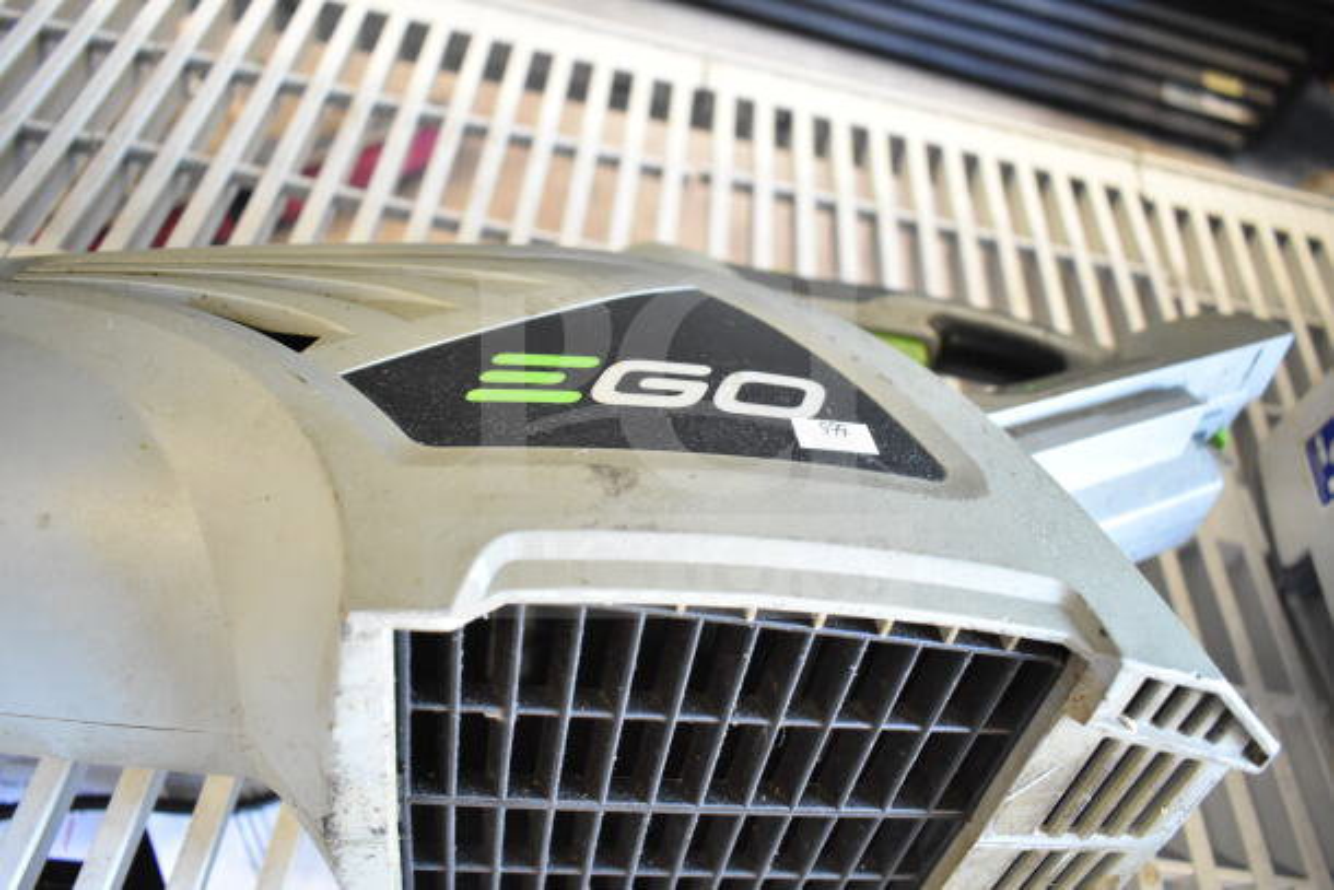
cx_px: 667
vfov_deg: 48.0
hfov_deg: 67.4
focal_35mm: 27
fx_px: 1001
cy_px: 445
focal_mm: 18
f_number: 3.5
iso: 1600
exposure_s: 1/30
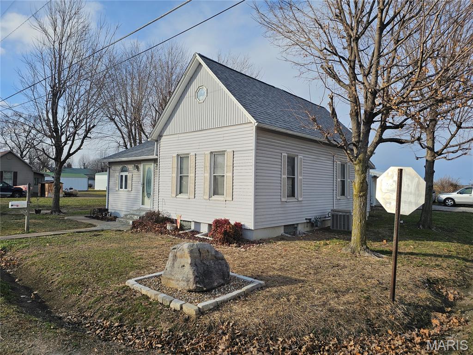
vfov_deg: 58.9
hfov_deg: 73.9
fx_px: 314
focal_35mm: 23
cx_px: 236
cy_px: 178
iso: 16
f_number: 1.7
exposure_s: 1/1321
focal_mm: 6.3
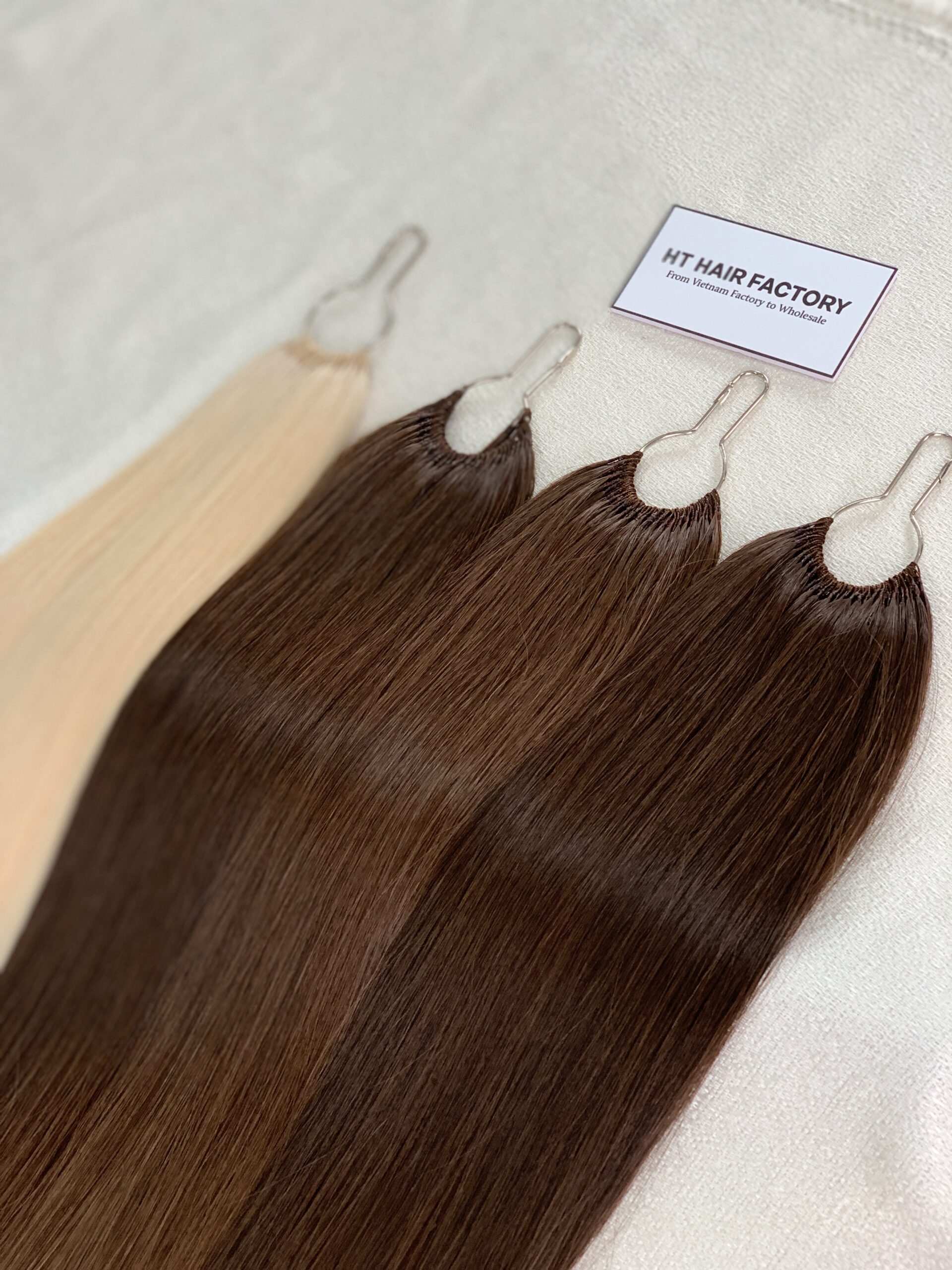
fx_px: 1907
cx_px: 476
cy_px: 635
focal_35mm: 52
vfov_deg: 36.8
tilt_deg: -58.1
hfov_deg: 28.0
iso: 50
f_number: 2.4
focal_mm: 6
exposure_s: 1/122
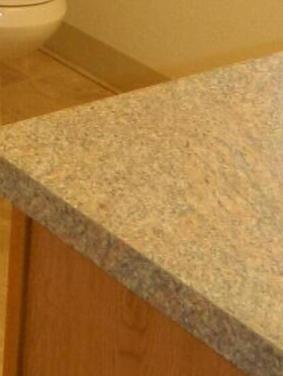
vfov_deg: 13.3
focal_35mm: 134
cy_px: -288
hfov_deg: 10.4
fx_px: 1460
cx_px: -243
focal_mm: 4.5
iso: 80
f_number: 3.1
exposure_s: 1/40
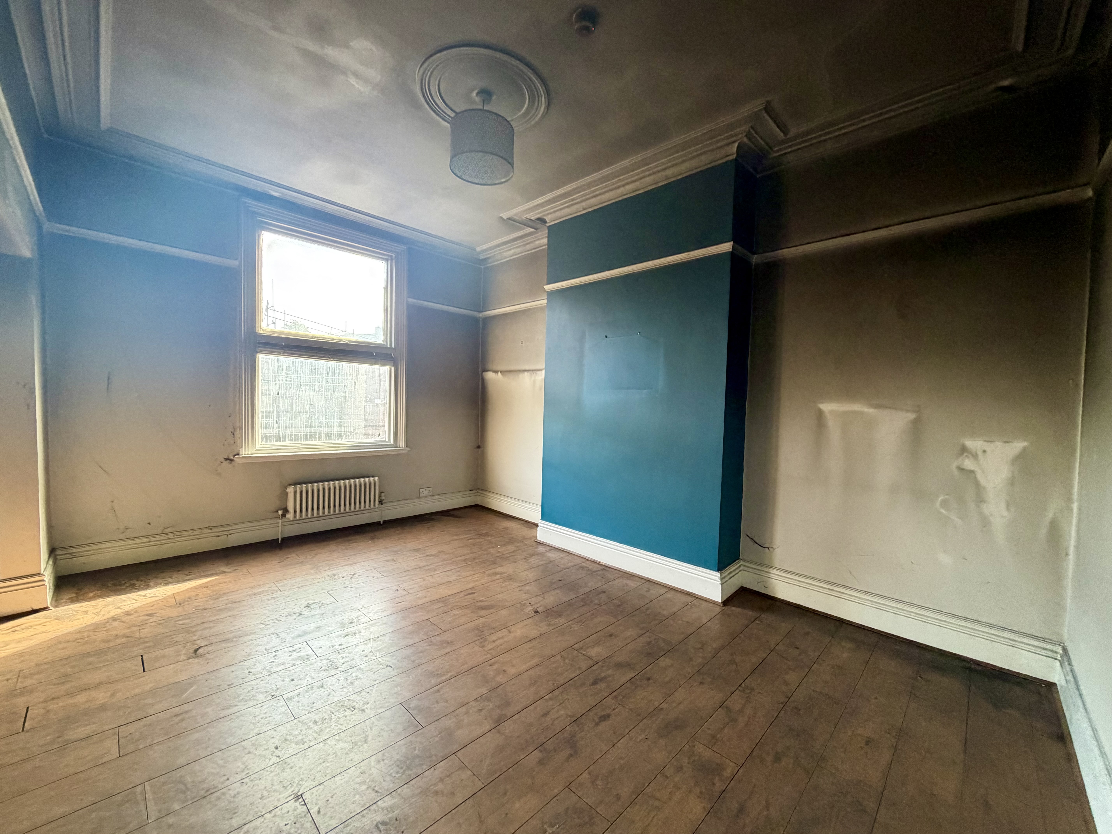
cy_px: 417
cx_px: 556
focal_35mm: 14
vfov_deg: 85.7
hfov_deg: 102.1
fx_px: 450
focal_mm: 2.22
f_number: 2.2
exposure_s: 1/83
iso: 320
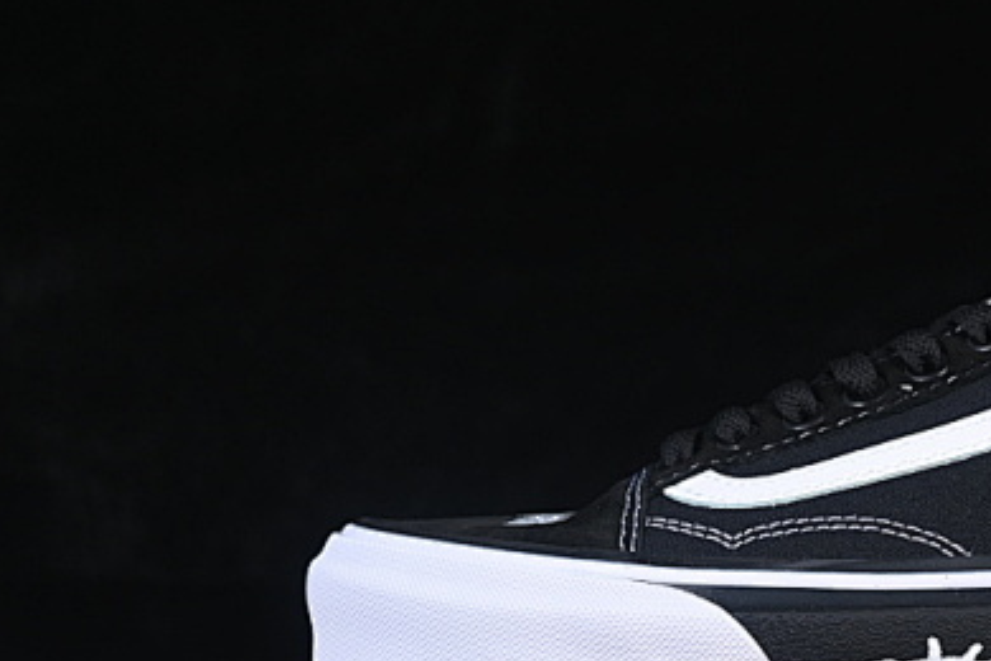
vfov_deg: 8.9
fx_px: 4239
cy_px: 317
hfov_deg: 13.2
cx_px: 935
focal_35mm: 154
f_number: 6.3
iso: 160
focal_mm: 50
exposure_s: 1/60
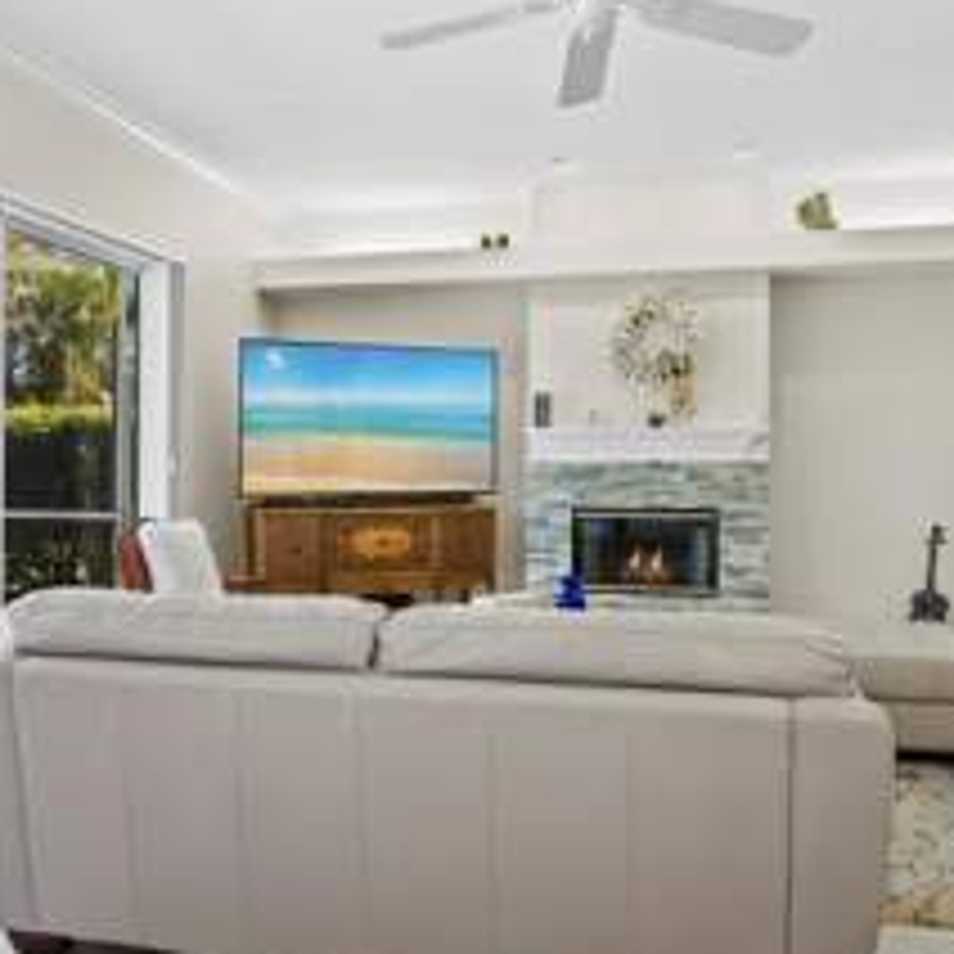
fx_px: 873
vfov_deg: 57.3
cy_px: 464
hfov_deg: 57.3
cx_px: 482
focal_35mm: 28
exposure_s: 1/2
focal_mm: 7
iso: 400
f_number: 11
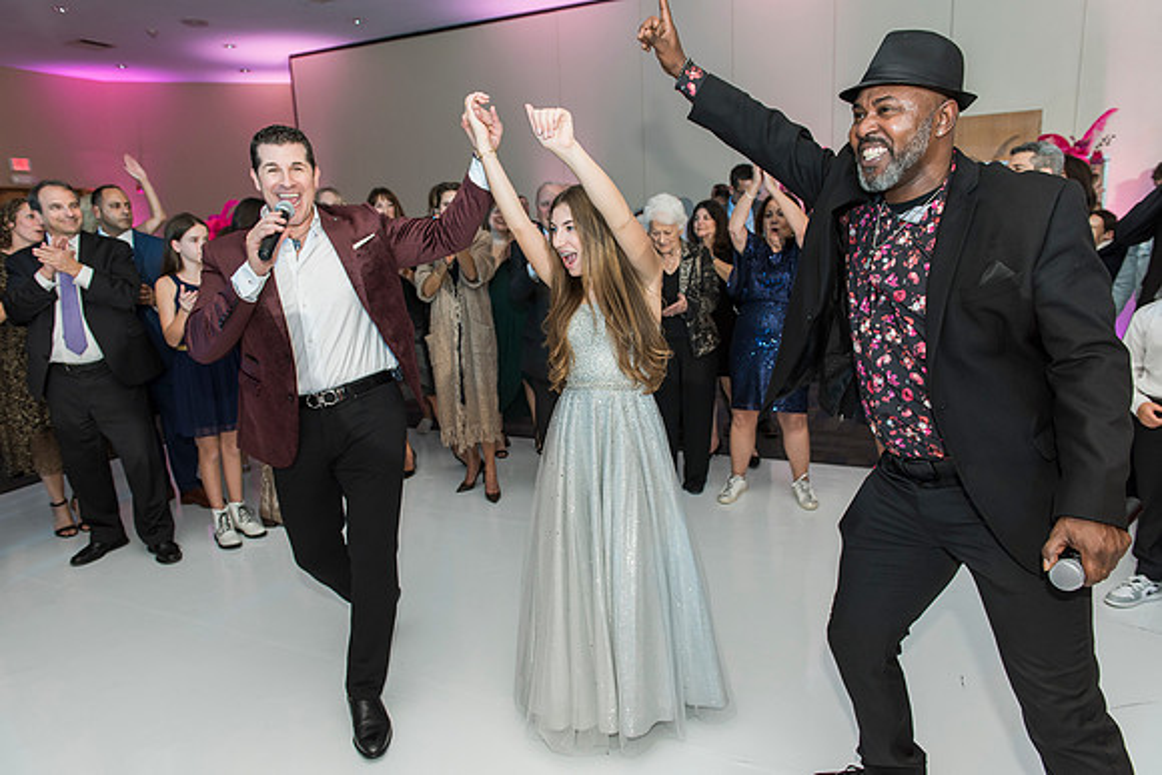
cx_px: 581
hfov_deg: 73.7
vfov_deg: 53.2
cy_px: 388
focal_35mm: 24
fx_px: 775
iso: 800
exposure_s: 1/100
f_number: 4
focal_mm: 24
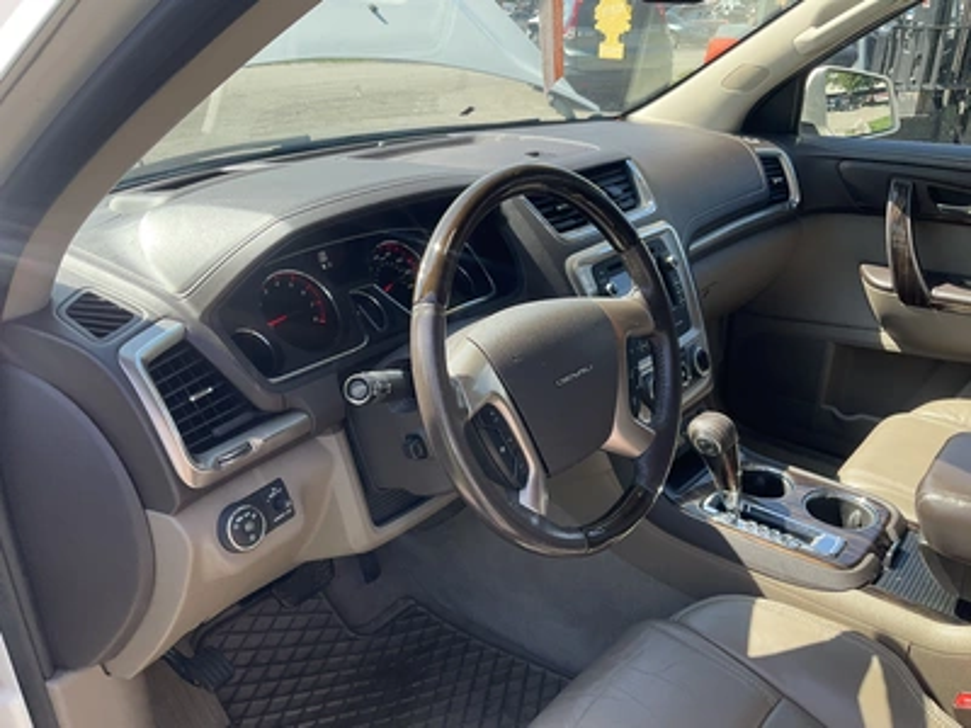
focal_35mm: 29
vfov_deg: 48.2
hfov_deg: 61.7
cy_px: 364
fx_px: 813
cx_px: 486
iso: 25
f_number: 1.8
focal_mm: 3
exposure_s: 1/292
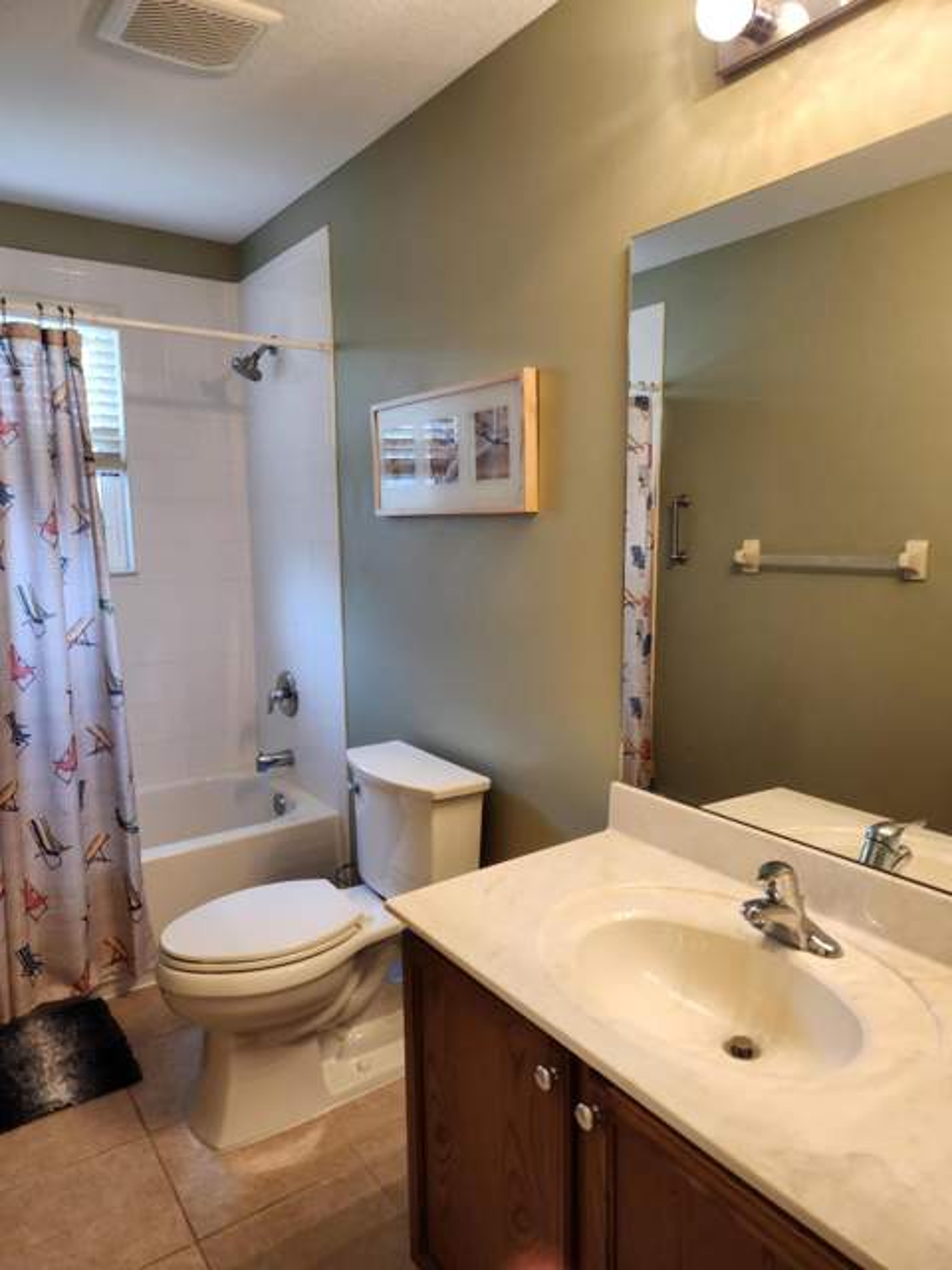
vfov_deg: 73.9
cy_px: 635
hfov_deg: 58.9
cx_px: 476
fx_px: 843
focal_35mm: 23
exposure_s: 1/120
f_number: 1.8
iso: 125
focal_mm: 5.4
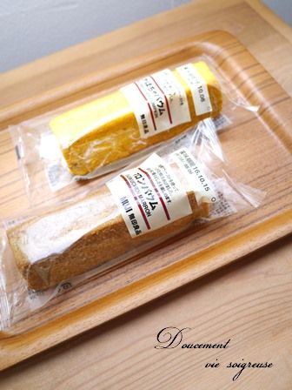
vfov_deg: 63.4
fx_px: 315
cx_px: 146
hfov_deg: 49.7
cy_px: 195
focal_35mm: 28
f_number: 2.5
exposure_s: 1/60
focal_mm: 14
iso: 200
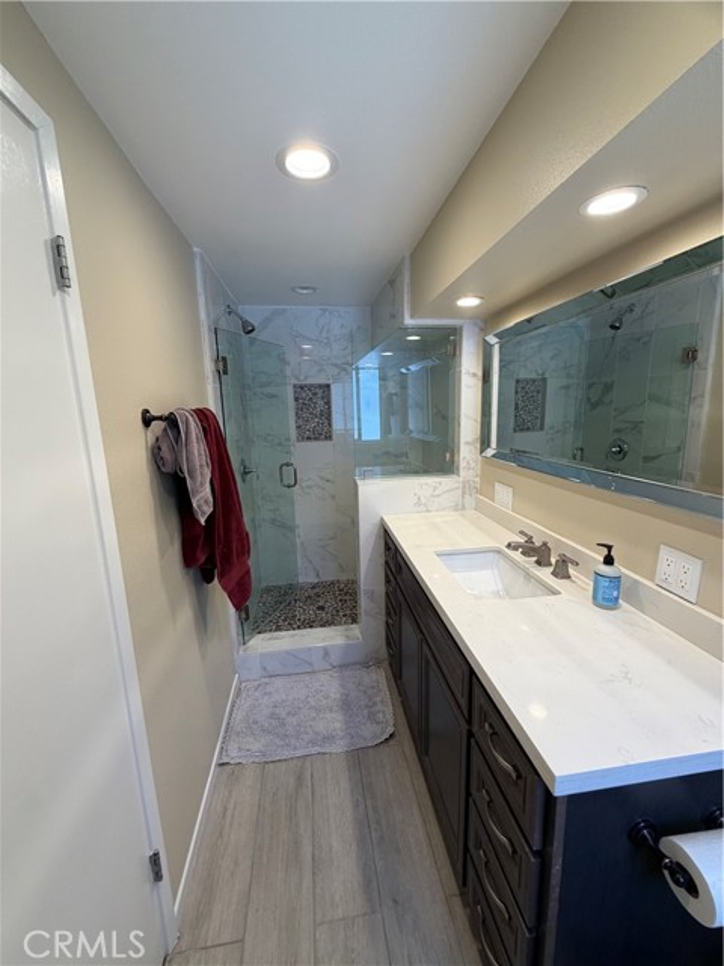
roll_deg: +0.7
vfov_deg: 102.1
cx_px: 362
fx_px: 390
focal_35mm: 14
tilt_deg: -9.3
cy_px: 483
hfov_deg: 85.7
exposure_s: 1/120
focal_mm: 2.22
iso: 160
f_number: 2.2
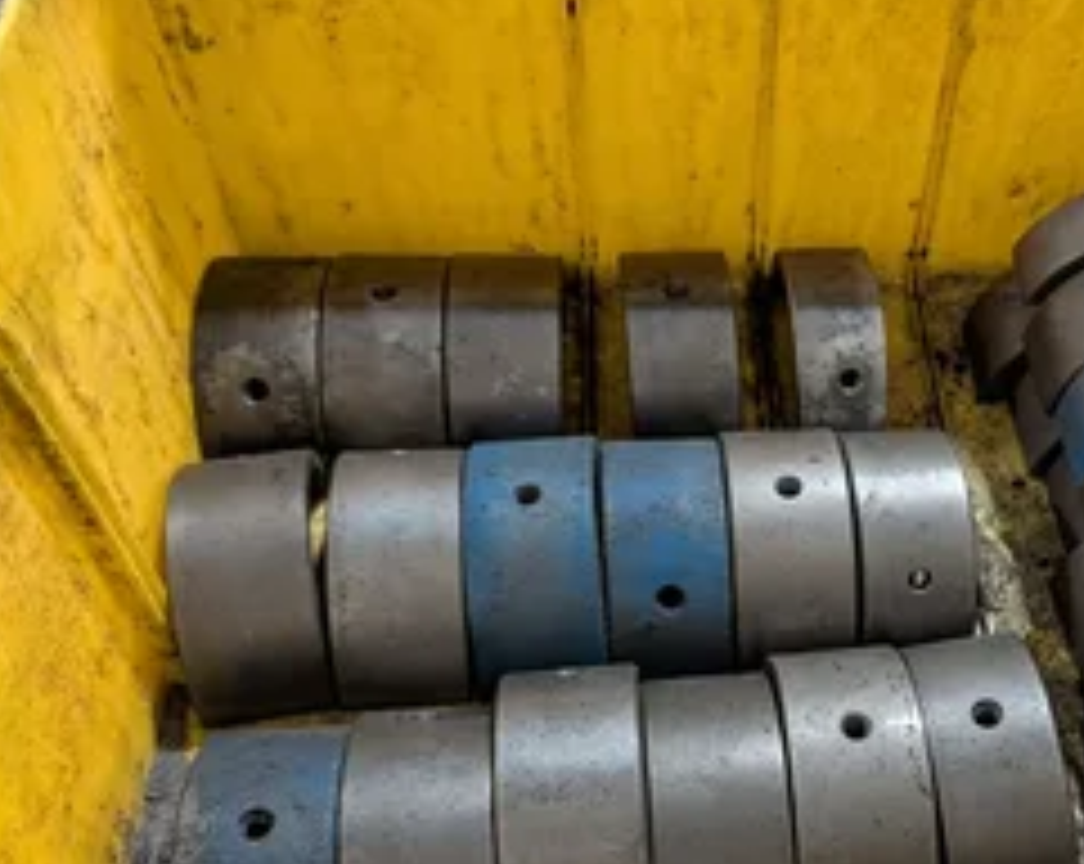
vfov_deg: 37.9
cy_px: 551
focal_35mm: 39
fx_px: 1249
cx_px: 868
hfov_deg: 44.6
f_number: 1.68
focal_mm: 6.9
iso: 2278
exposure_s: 1/78.3
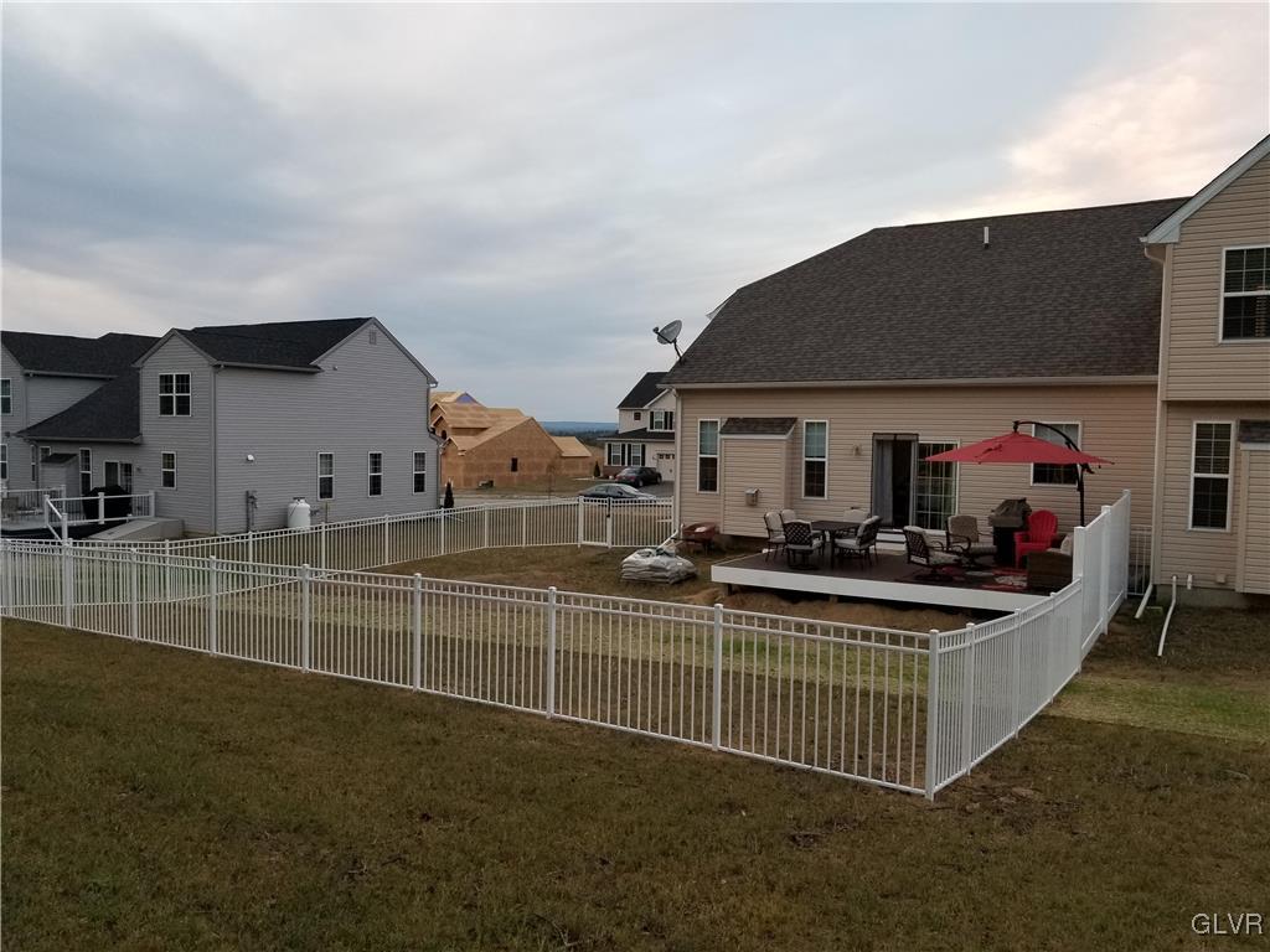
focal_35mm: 26
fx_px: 954
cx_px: 635
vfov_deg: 53.1
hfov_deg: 67.3
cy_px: 476
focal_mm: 4.25
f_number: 1.7
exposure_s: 1/100
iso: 100
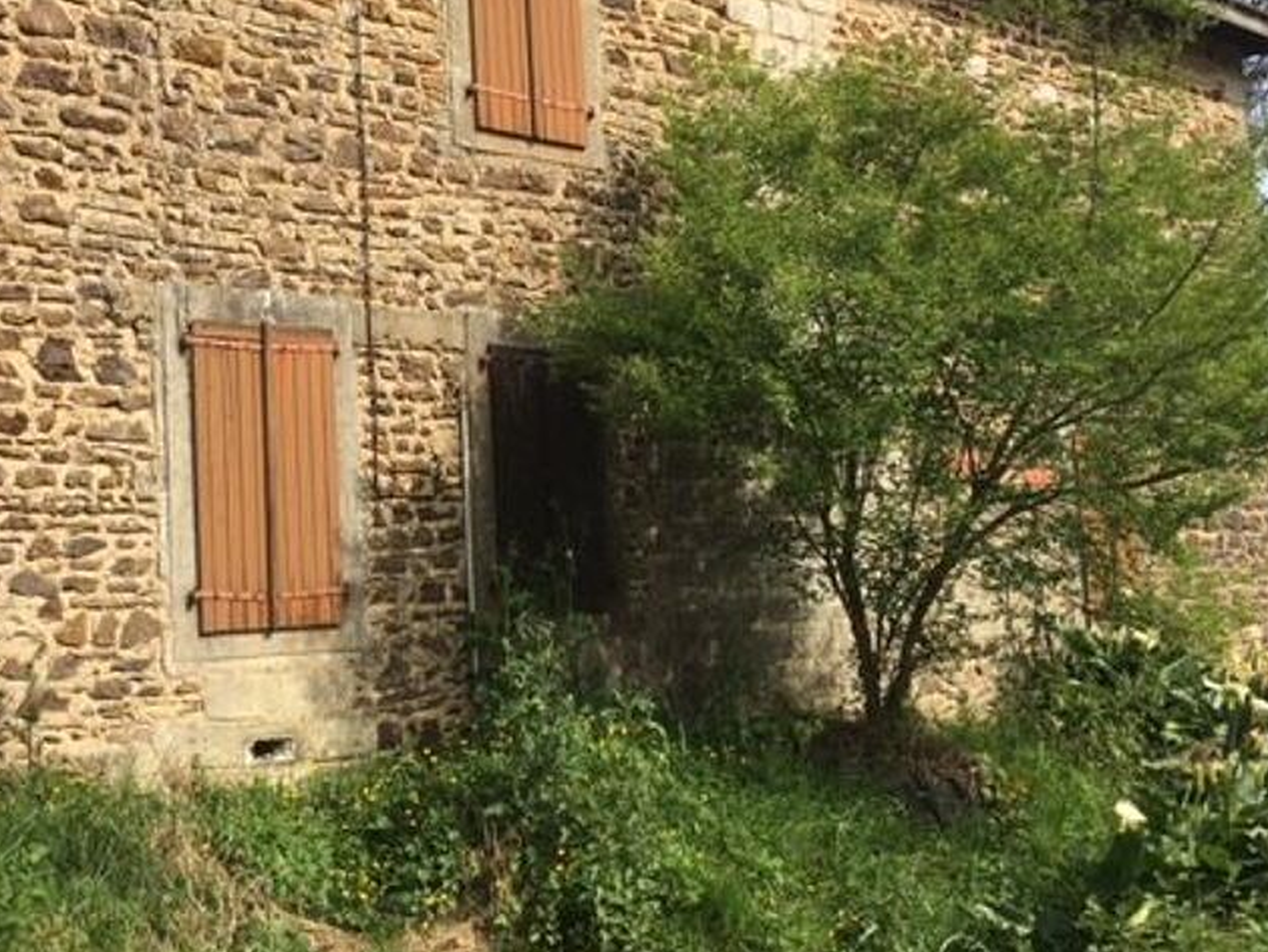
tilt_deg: +6.7
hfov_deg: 41.0
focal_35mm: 46
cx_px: 509
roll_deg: +2.0
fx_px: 1686
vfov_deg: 31.5
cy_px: 461
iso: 25
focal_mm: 4.15
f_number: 2.2
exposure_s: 1/1026
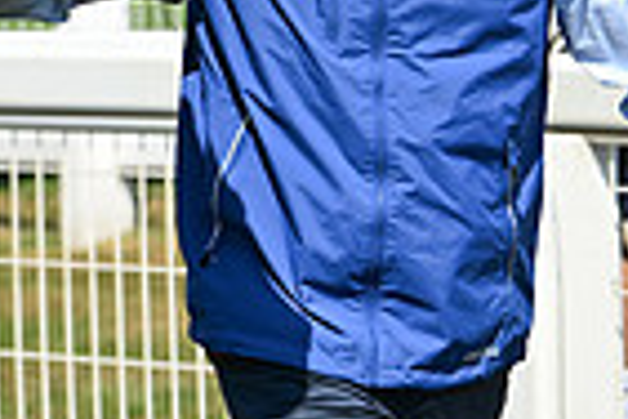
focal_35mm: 515
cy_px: -292
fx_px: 8983
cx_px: -637
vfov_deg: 2.7
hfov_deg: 4.0
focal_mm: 125
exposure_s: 1/2500
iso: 400
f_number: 5
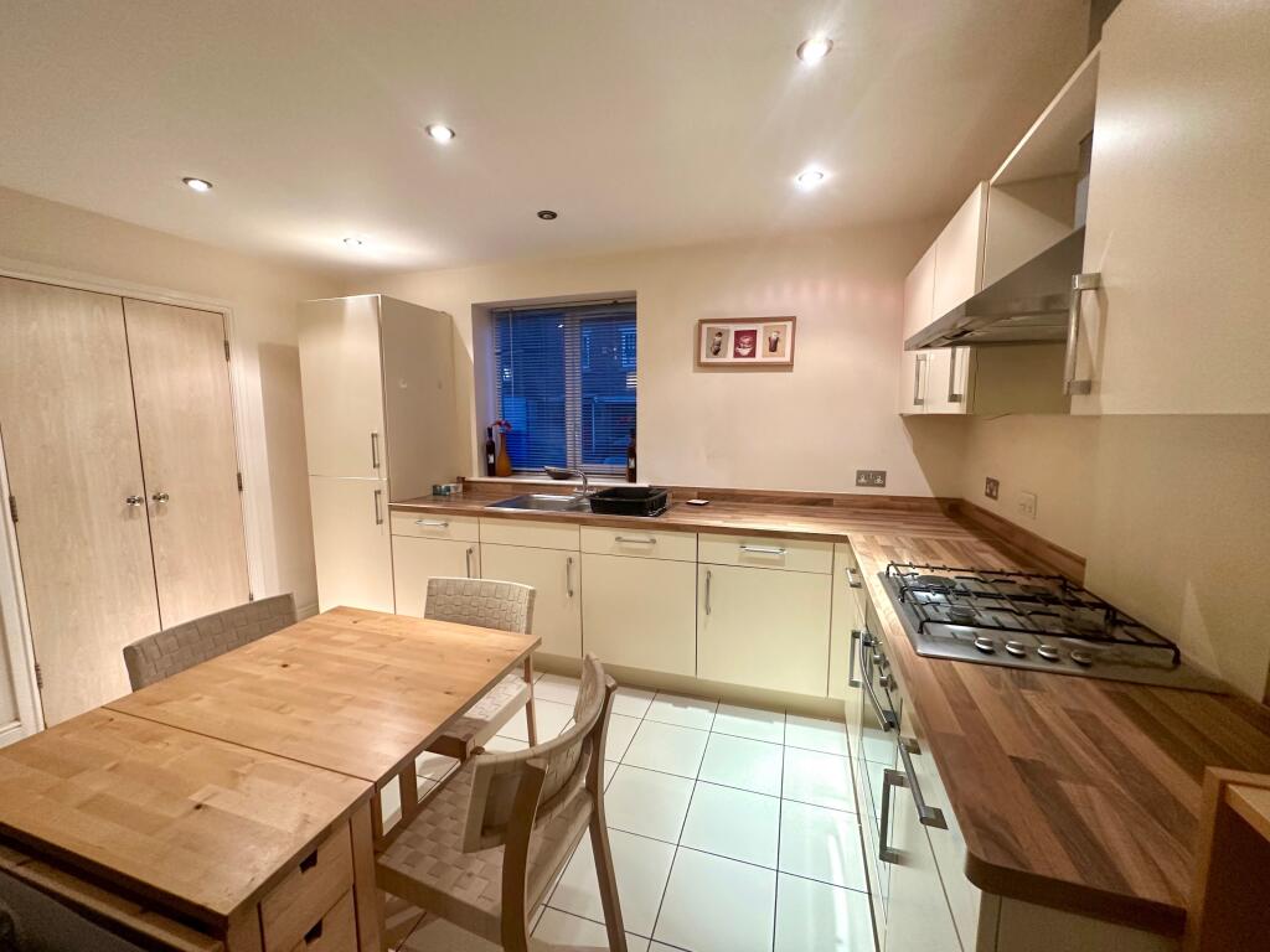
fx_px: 514
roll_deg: -0.4
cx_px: 635
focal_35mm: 14
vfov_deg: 85.7
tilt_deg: -7.0
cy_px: 476
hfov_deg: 102.1
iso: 320
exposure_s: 1/50
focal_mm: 2.22
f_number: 2.2
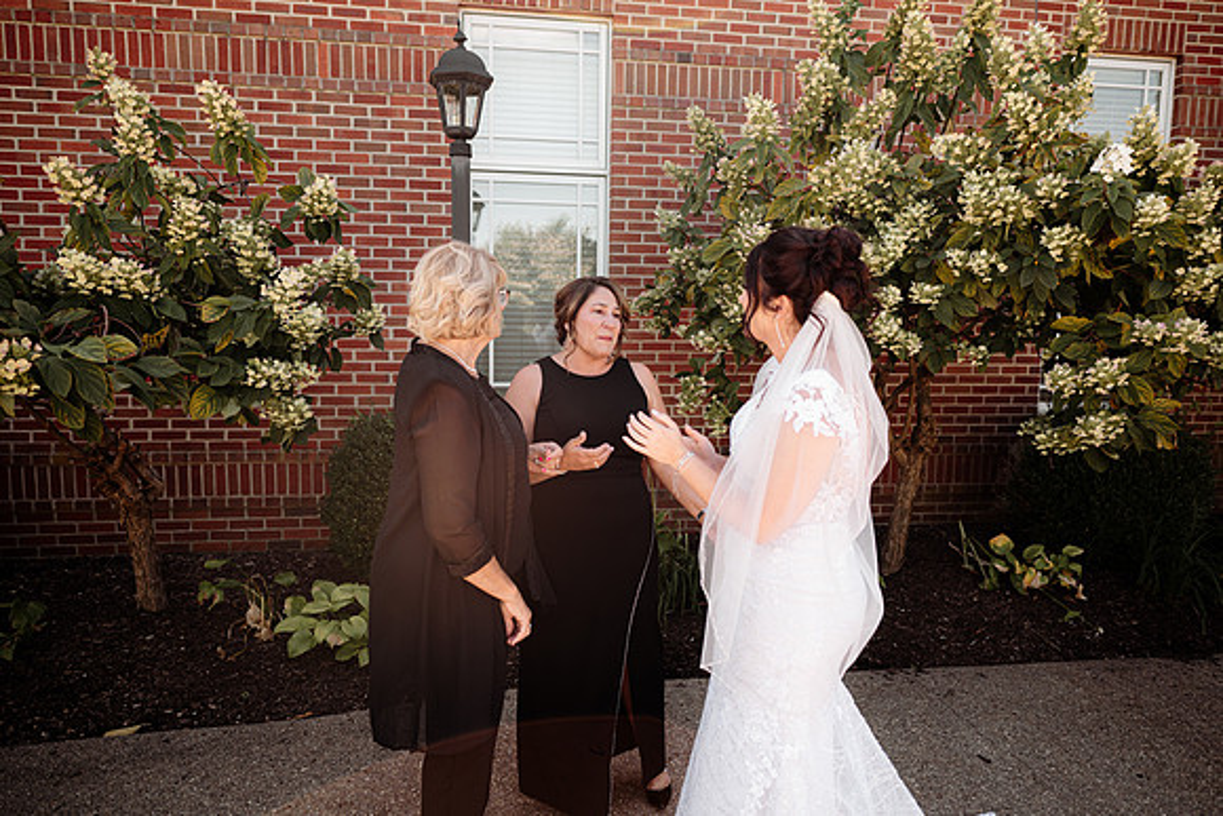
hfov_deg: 73.7
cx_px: 612
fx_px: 815
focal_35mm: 24
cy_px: 408
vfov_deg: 53.2
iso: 250
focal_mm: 24
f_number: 2.8
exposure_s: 1/640
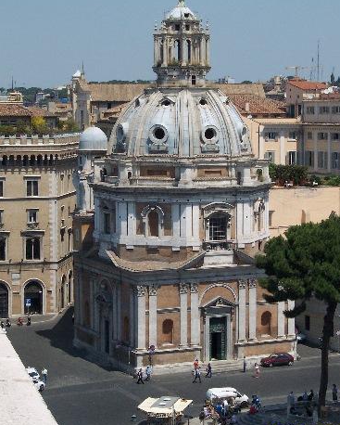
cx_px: 206
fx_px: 1219
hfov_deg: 15.9
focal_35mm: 97
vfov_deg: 19.7
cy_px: 195
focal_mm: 16
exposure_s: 1/700
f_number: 6.7
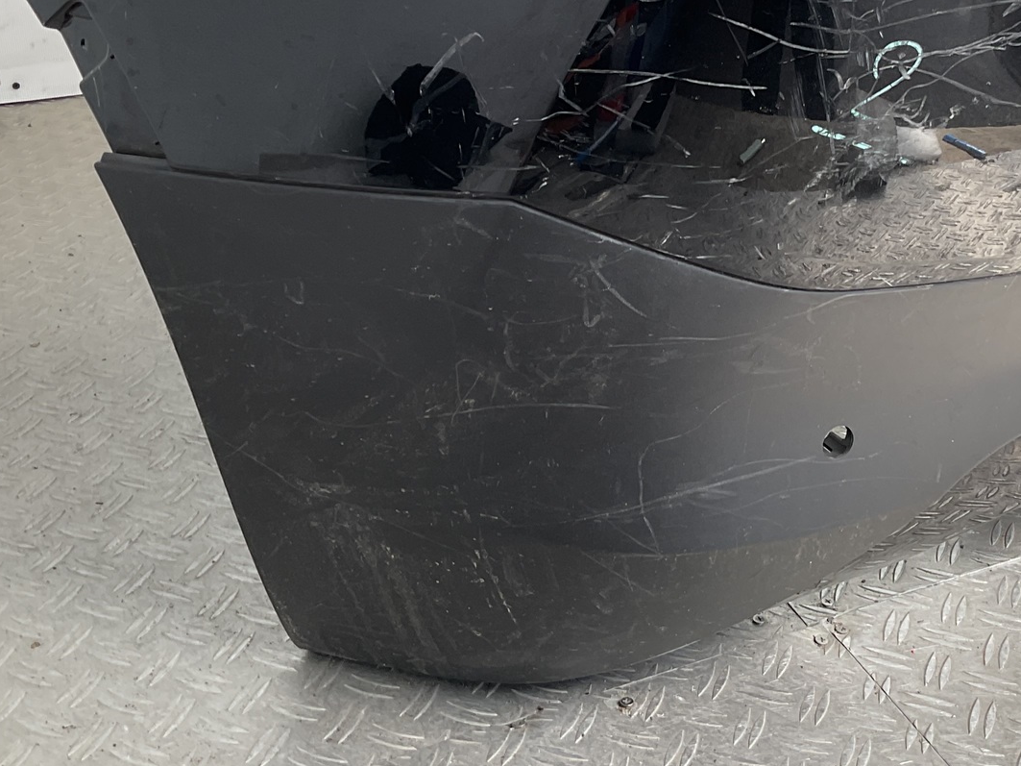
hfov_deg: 34.4
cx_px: 724
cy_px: 157
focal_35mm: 55
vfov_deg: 26.1
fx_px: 1622
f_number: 1.8
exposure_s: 1/127
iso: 16
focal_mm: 3
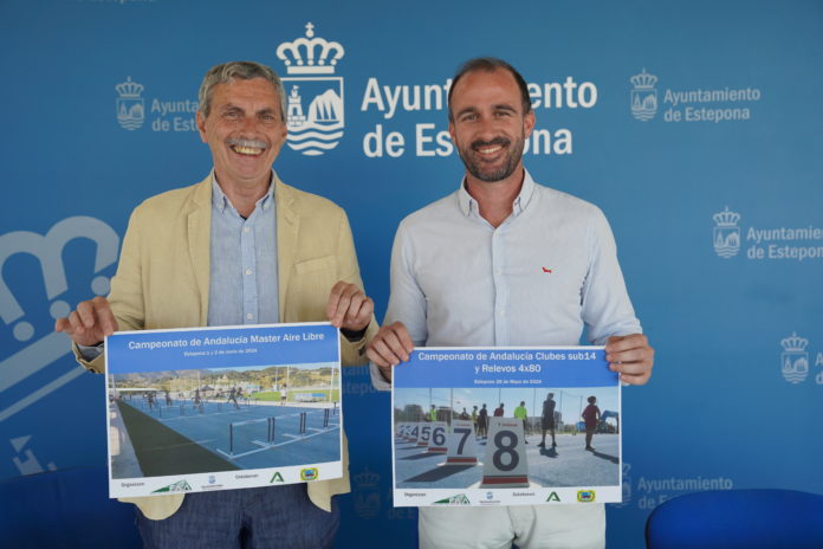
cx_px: 412
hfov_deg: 41.1
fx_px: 1097
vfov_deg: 28.1
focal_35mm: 48
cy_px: 274
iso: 200
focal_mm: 48
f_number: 4
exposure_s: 1/160
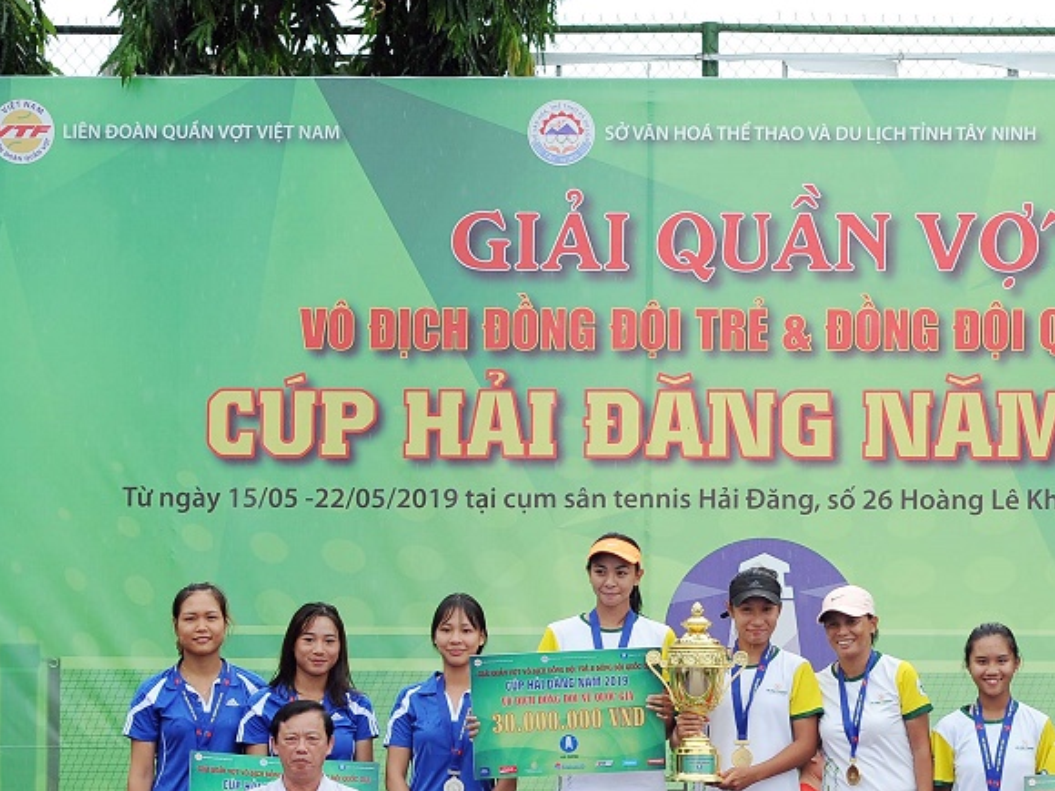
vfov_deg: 7.1
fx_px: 6339
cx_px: 779
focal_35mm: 208
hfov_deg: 9.5
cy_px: 743
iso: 500
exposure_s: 1/400
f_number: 8
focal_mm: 100
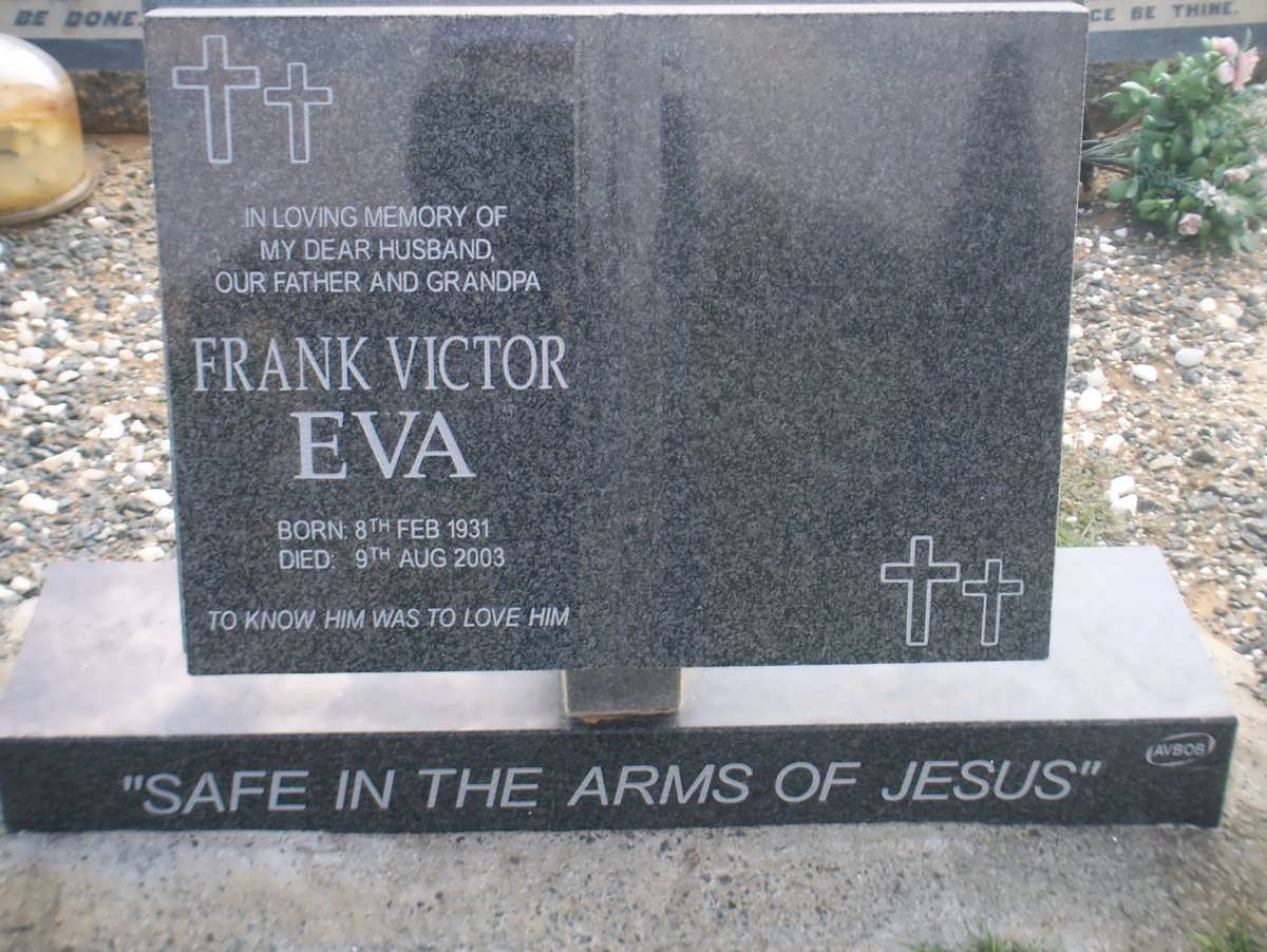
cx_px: 634
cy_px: 476
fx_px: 2161
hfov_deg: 32.7
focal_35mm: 59
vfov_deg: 24.9
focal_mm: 9.8
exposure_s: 1/100
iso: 64
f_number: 4
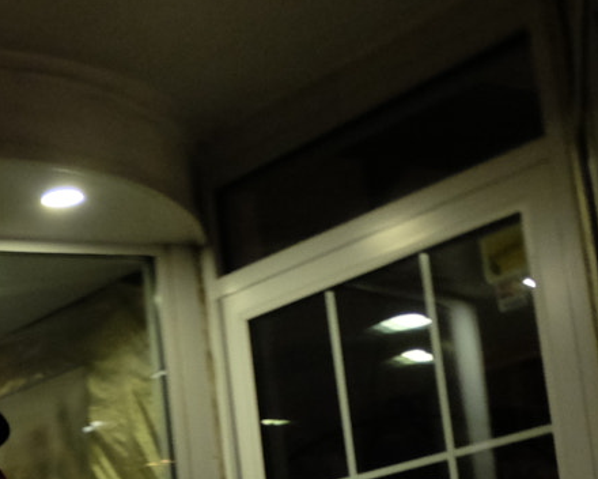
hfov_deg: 18.5
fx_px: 1451
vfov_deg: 17.5
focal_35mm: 82
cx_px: -459
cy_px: 631
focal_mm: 16
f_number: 3.5
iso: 2000
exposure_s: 1/60
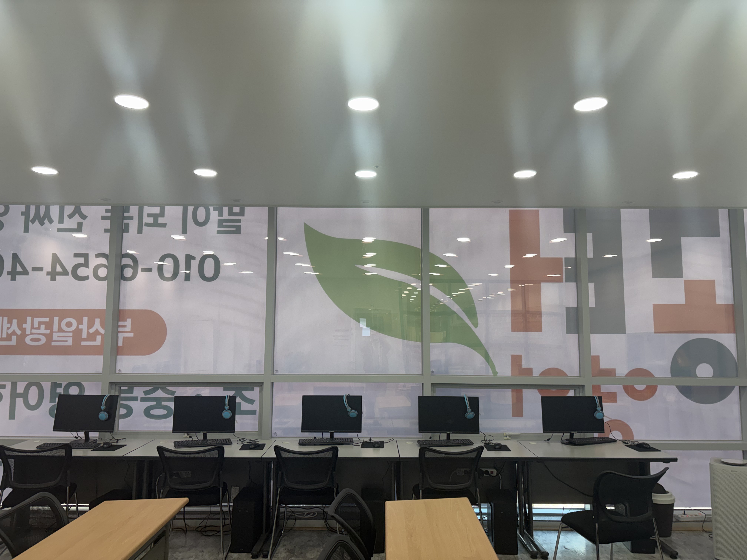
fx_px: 561
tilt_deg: +5.7
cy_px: 280
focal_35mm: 26
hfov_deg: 67.3
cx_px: 374
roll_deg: -0.7
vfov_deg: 53.1
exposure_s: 1/120
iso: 50
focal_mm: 5.96
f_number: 1.6
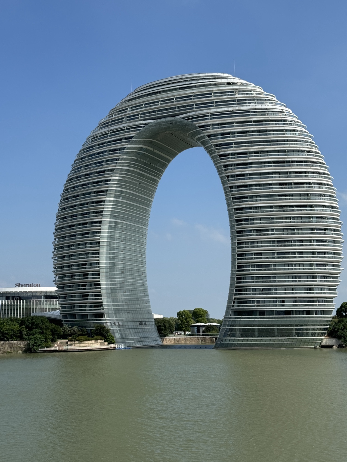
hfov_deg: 30.3
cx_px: 174
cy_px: 231
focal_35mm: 48
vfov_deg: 39.7
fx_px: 642
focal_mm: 6.76
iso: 64
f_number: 1.78
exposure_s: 1/5848
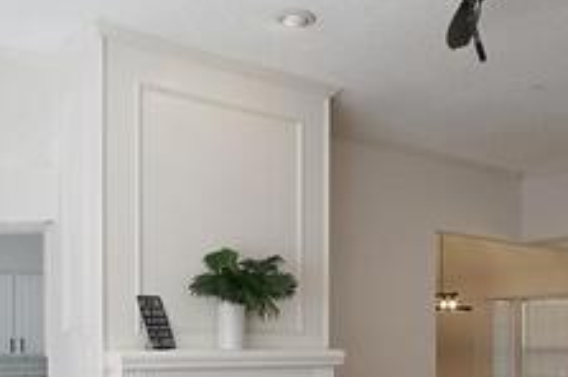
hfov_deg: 42.7
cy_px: 369
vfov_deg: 27.6
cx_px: 323
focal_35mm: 46
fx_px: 725
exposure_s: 1/80
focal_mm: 16
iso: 400
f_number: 4.5
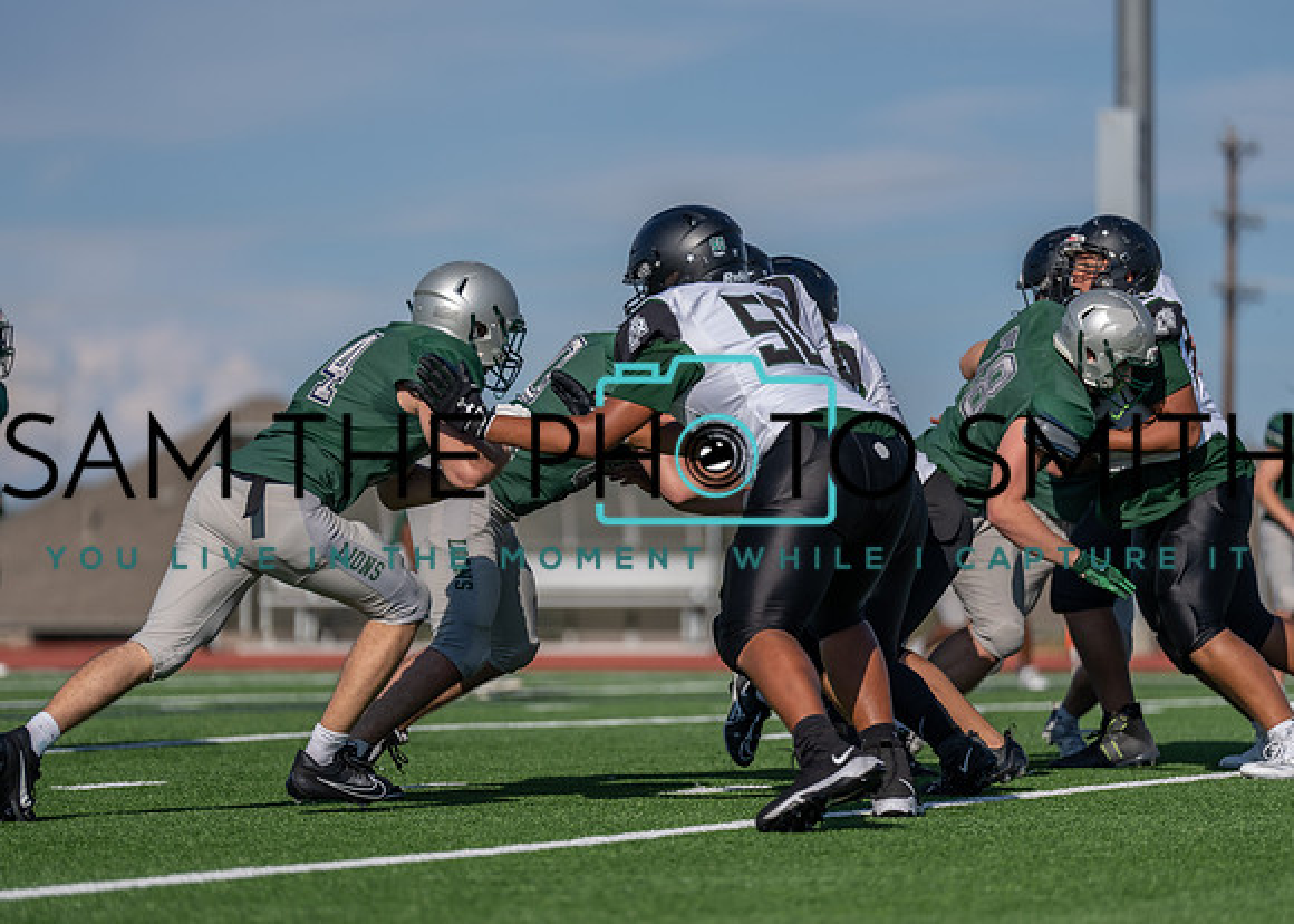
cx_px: 647
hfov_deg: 9.6
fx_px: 7700
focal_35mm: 210
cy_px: 462
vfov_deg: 6.9
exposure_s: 1/2500
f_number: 2.8
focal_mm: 200
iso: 100
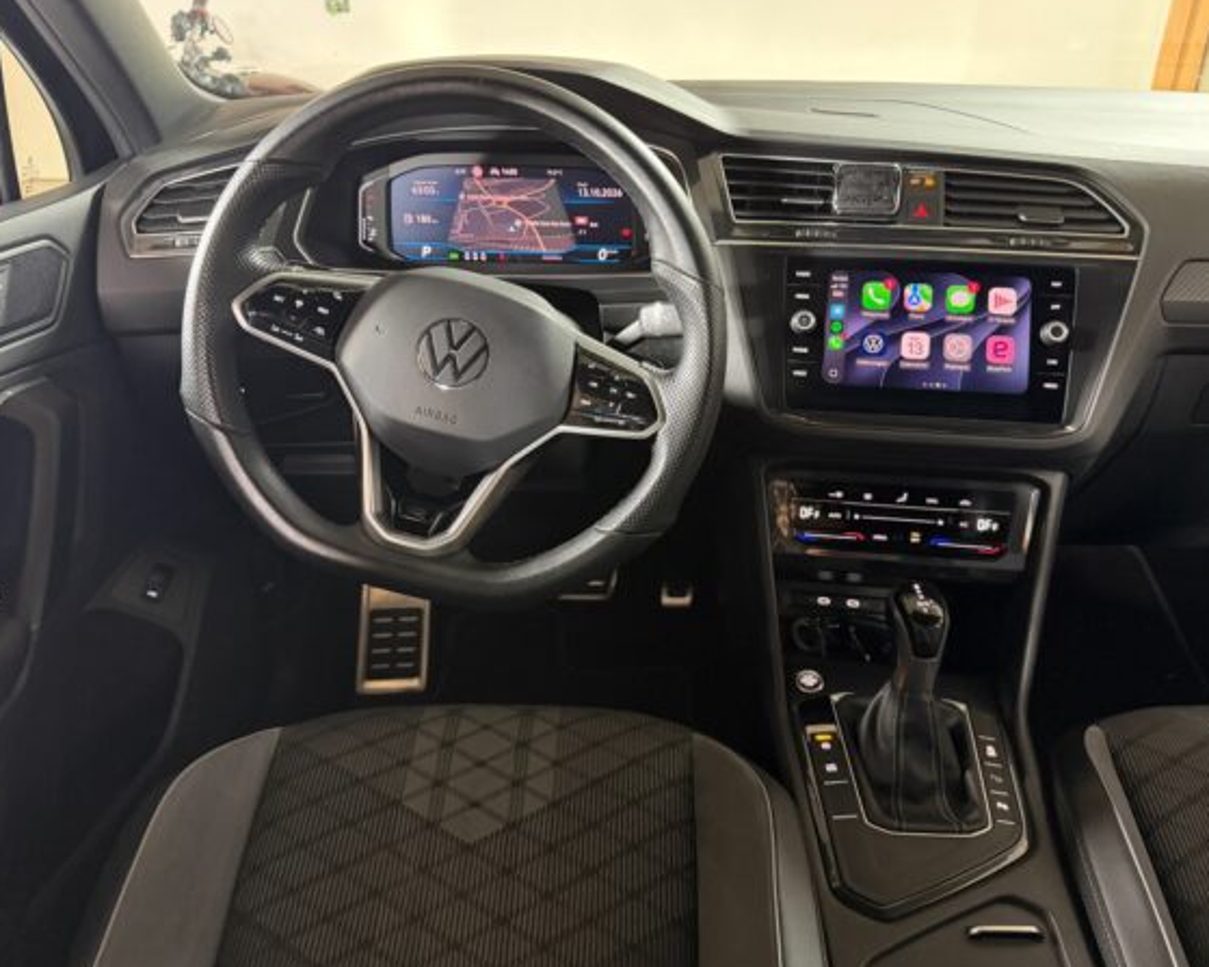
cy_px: 477
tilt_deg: -28.8
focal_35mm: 26
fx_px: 930
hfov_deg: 66.0
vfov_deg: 54.9
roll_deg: -0.6
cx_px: 627
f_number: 1.78
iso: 800
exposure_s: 1/25
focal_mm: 6.76
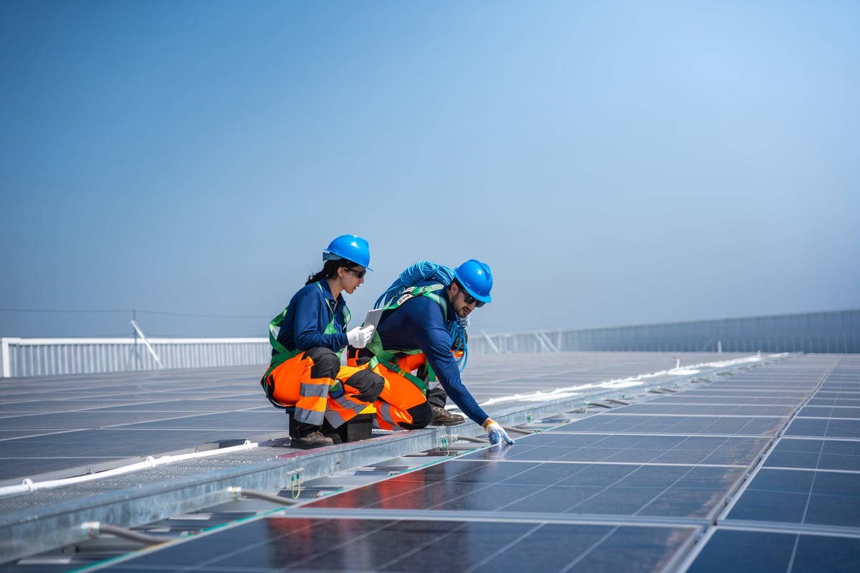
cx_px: 430
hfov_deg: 28.9
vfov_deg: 19.4
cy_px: 286
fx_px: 1671
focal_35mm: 70
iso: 100
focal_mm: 70
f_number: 2.8
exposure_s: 1/3200
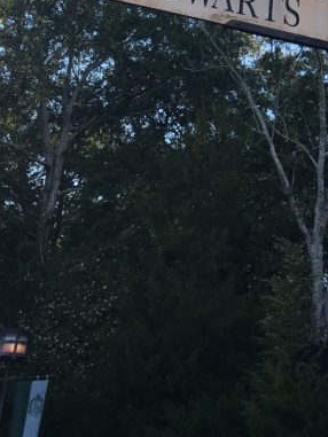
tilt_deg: +32.0
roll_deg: -0.5
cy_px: -77
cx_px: 403
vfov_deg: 23.1
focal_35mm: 78
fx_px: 985
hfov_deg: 17.9
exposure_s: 1/359
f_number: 2.2
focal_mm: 4.15
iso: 25
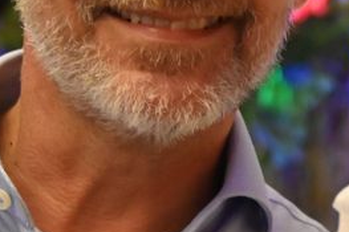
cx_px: 679
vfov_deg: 6.4
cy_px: 84
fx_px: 2073
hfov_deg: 9.1
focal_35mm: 214
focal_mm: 44
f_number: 4
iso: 8000
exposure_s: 1/60
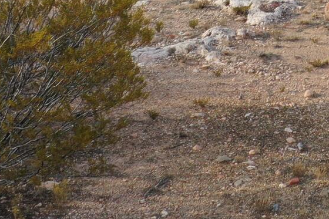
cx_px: 459
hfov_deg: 13.1
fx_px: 1370
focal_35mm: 150
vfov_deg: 8.8
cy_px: -177
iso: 100
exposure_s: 1/320
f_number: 5
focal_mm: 10.26
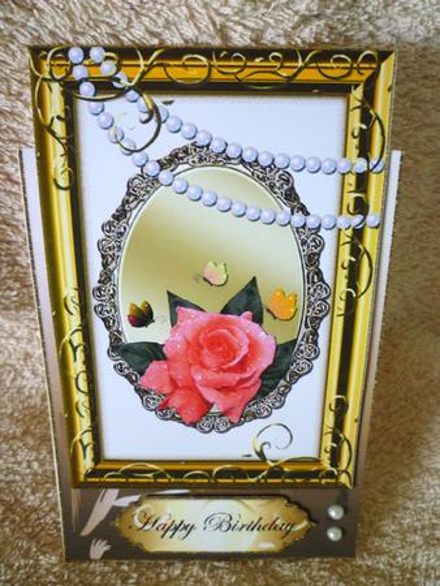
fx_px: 491
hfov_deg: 48.3
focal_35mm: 29
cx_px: 220
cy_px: 293
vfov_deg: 61.6
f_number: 3.3
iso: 200
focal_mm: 5.2
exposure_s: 1/30
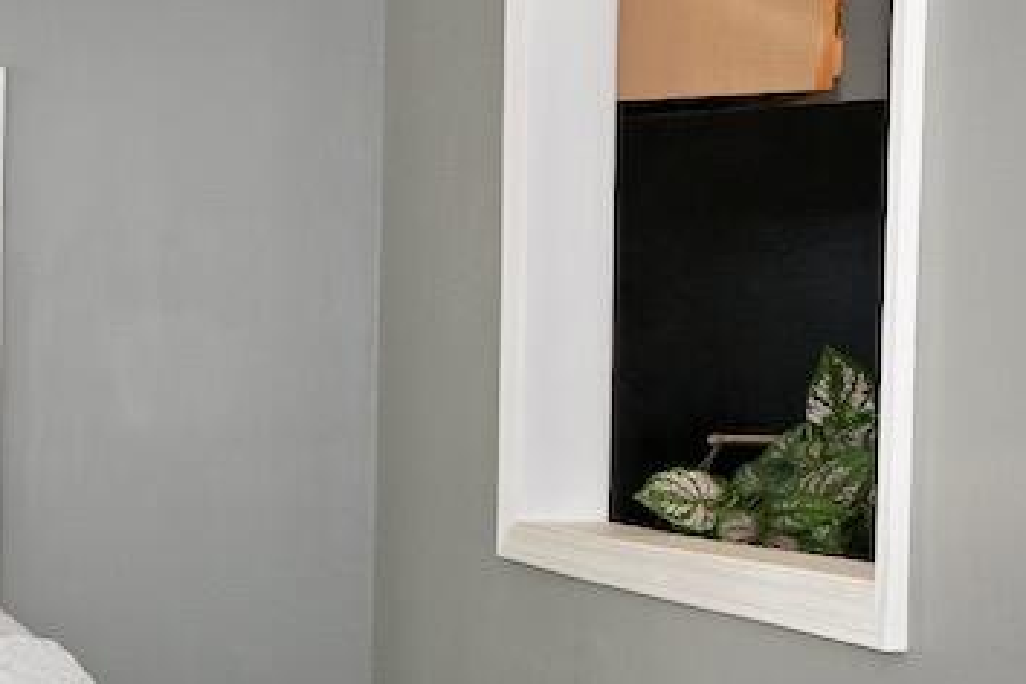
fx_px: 1852
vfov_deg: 20.8
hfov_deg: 21.5
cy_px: 493
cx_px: -771
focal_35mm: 65
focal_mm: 12
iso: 220
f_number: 4
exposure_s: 1/60
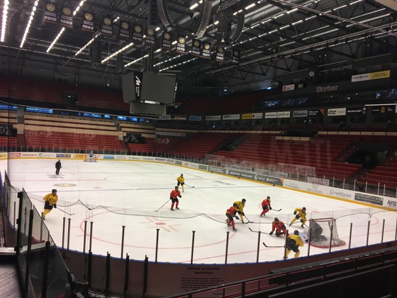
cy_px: 149
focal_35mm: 29
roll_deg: -3.9
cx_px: 198
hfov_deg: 61.6
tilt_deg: -2.0
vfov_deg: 48.2
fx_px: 333
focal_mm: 4.15
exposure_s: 1/33
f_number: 2.2
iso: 32
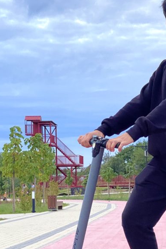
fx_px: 664
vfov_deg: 20.9
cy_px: 205
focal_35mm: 96
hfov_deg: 14.2
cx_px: 141
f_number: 2
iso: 125
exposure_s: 1/121
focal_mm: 6
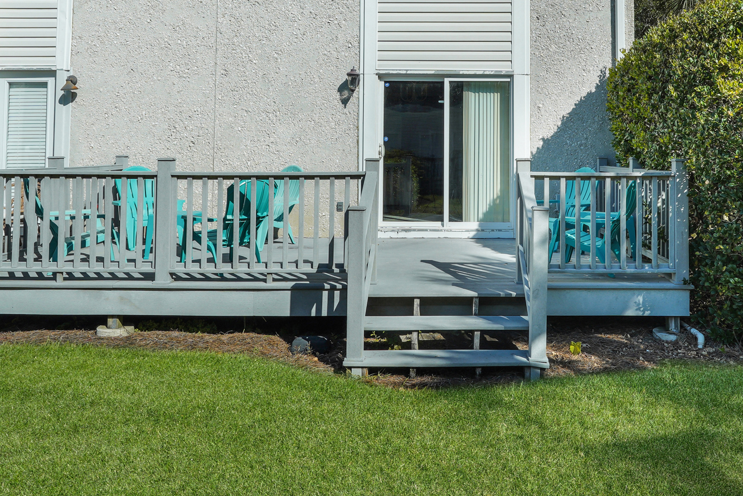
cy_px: 126
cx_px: 443
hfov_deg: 61.4
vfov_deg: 42.3
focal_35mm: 30
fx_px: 619
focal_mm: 16
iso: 320
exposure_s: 1/640
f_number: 9
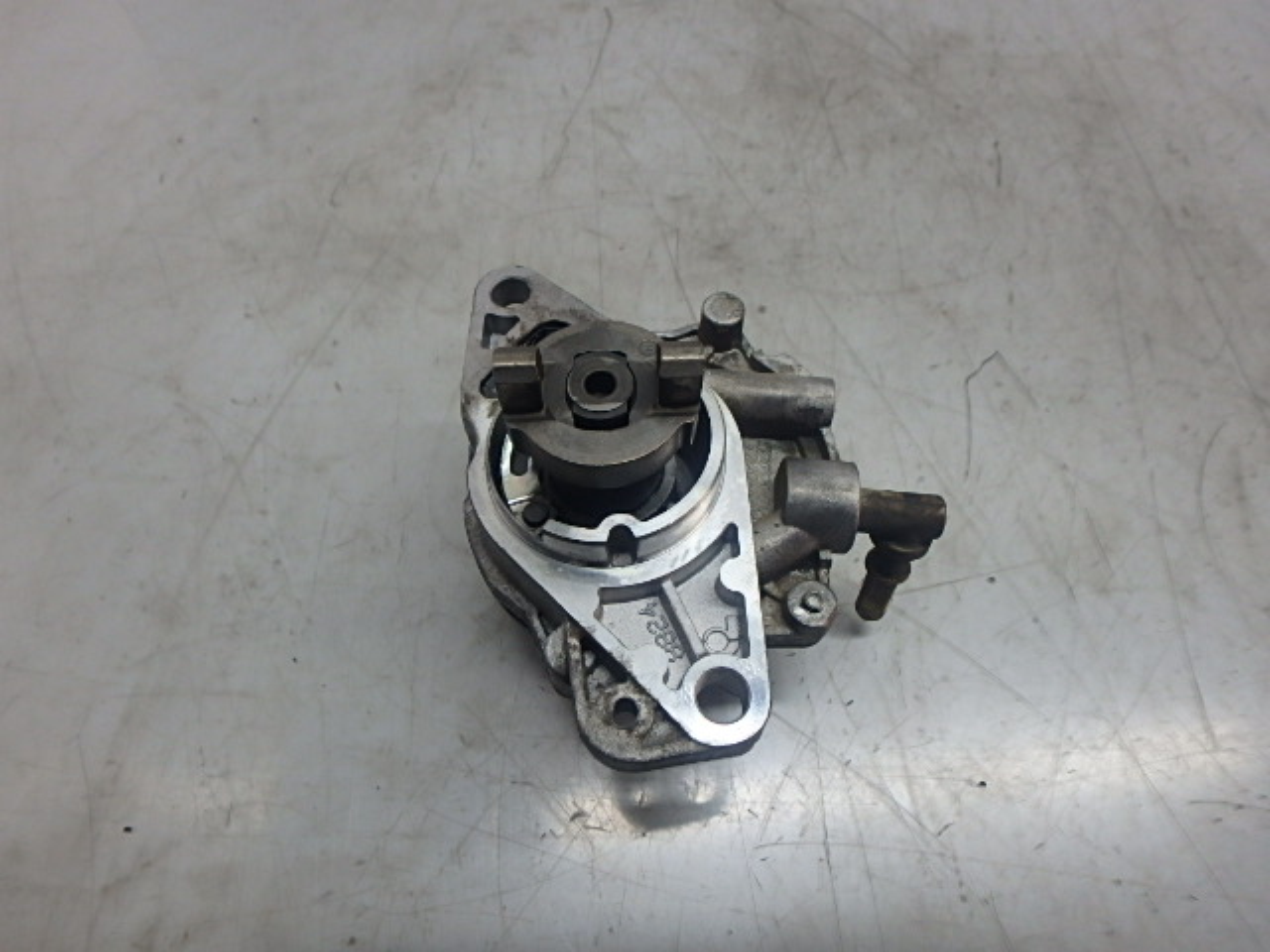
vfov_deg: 63.4
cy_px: 476
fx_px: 770
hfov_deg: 79.0
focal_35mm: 21
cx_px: 635
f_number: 3.5
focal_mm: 3.7
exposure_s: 1/60
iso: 200
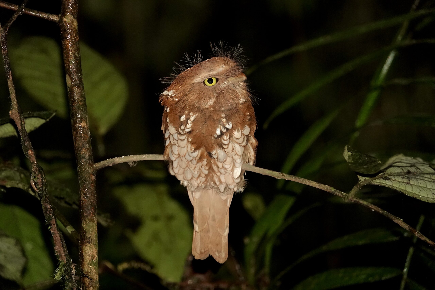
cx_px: 218
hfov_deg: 5.6
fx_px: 4483
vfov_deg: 3.7
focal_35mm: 371
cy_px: 145
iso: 1600
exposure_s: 1/60
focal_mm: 135.89
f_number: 4
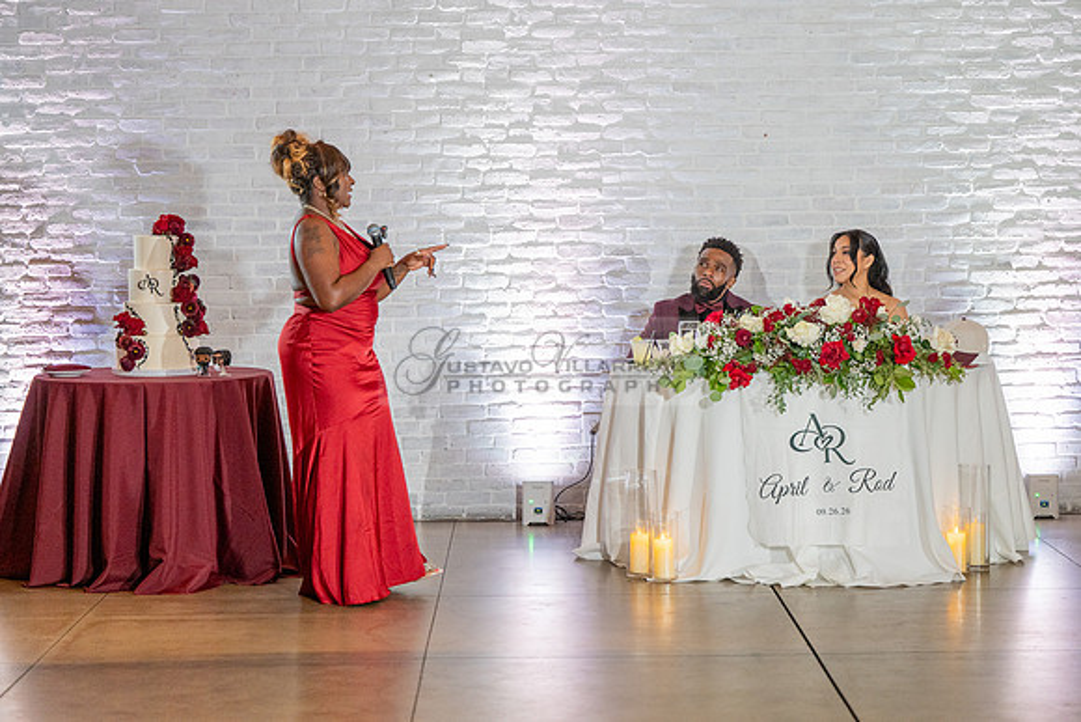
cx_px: 540
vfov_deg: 16.5
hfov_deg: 24.5
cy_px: 361
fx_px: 2493
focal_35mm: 83
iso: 1600
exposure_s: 1/320
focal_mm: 83
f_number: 2.8
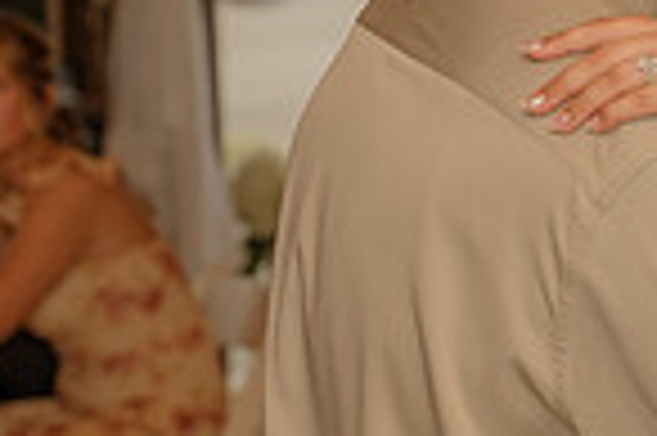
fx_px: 5068
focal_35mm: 278
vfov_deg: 4.9
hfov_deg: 7.3
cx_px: 936
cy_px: 126
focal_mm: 70
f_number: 4
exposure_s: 1/200
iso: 320
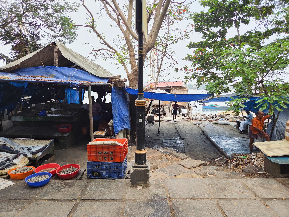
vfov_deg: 58.9
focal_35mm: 23
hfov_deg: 73.9
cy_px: 108
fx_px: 192
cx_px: 144
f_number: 1.8
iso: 80
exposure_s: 1/2222
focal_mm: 5.4
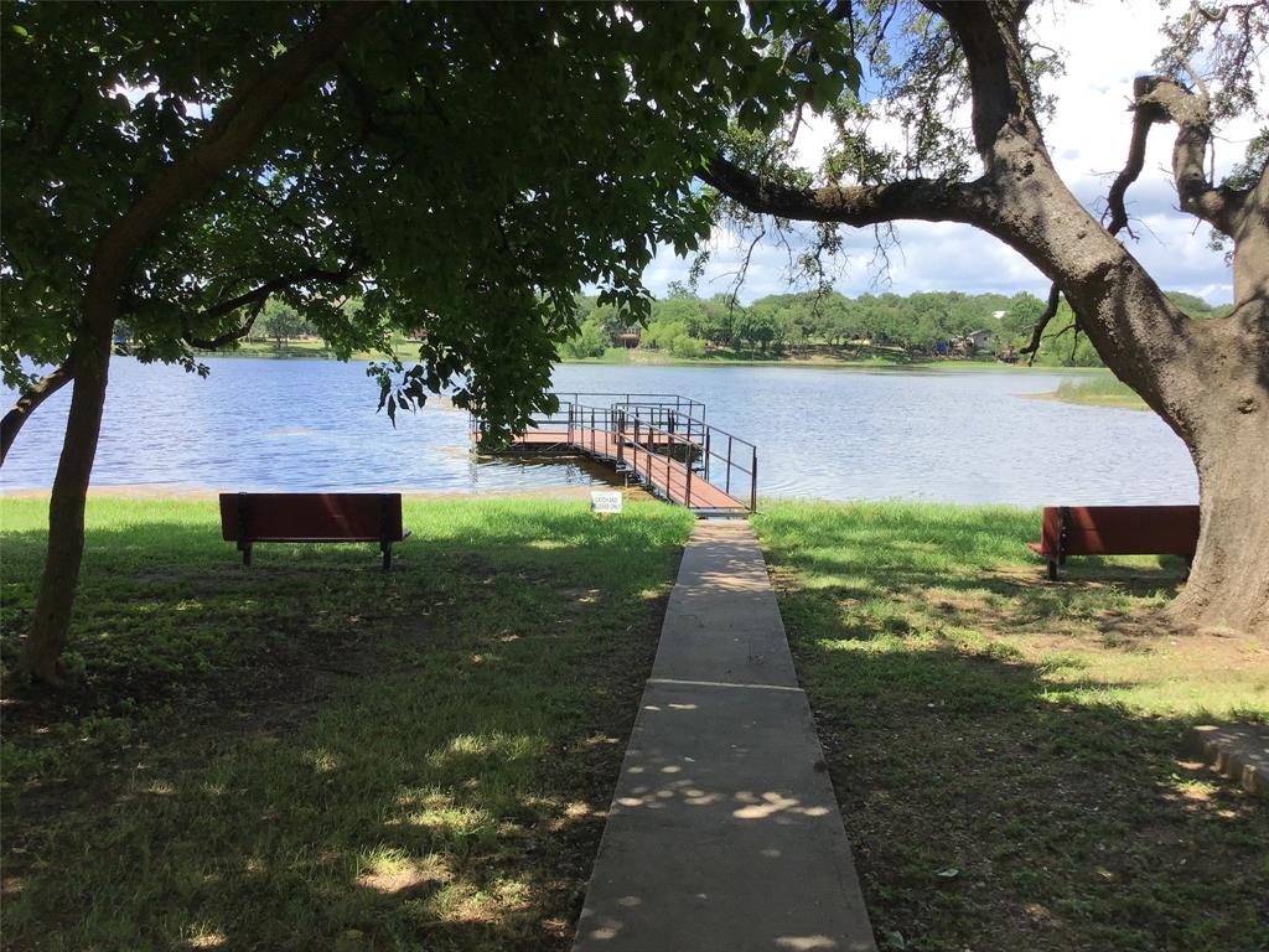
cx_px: 634
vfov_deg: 45.4
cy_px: 476
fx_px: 1136
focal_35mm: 31
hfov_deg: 58.4
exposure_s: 1/702
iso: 25
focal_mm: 3.3
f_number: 2.4
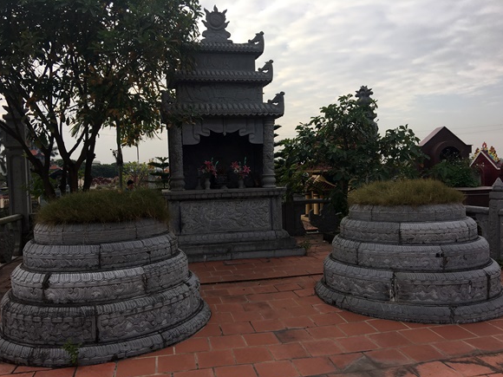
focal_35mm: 30
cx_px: 247
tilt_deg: -1.1
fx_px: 436
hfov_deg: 60.0
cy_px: 194
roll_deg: +1.3
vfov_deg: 46.8
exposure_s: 1/746
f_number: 2.2
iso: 25
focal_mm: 4.15
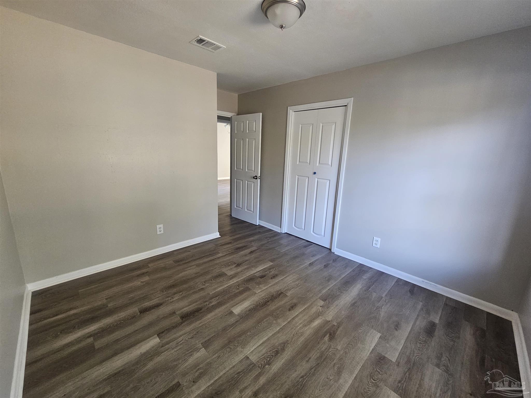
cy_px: 199
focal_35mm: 13
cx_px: 266
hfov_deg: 106.2
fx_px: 199
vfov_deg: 89.9
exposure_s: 1/59
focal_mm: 2.2
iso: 250
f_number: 2.2
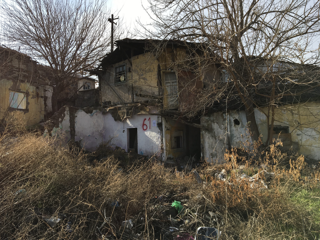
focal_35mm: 29
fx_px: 268
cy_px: 120
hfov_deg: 61.7
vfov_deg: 48.2
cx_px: 160
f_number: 2.2
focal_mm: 4.15
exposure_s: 1/1131
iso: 25
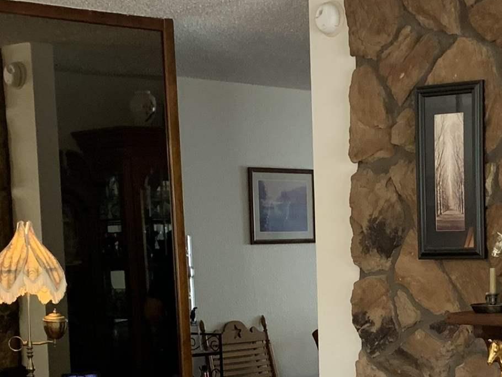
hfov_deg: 21.9
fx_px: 1276
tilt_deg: -6.3
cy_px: 386
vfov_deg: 16.4
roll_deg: +1.4
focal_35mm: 88
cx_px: 424
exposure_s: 1/60
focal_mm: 4.25
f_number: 1.8
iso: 250
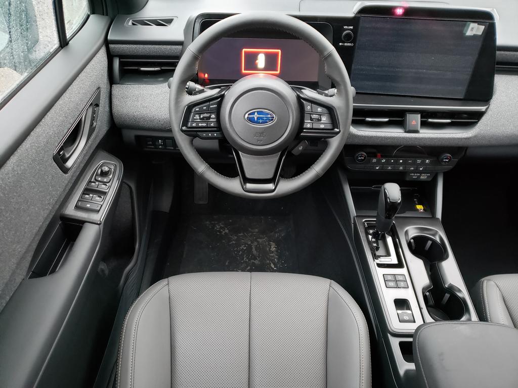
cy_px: 194
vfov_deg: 53.1
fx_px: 389
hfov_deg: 67.3
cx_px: 259
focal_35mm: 26
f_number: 1.5
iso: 500
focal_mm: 4.3
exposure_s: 1/10
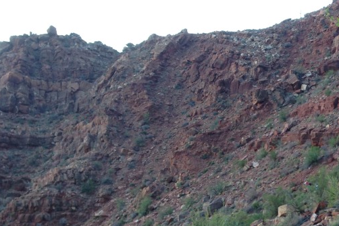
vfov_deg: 19.3
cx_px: 322
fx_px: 659
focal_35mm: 70
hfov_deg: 27.5
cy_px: 179
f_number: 2.4
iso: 64
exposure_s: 1/120
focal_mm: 4.12
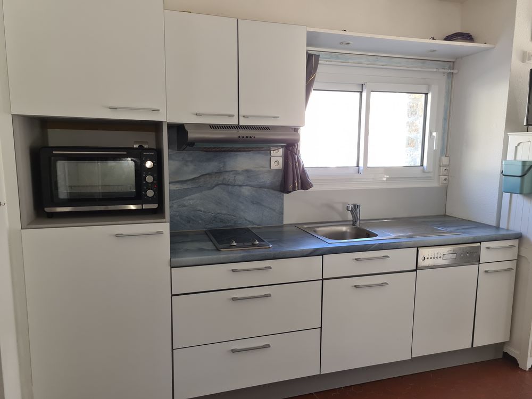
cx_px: 266
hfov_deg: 67.3
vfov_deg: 53.1
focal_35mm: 26
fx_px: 400
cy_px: 200
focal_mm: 5.4
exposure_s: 1/100
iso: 100
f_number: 1.8
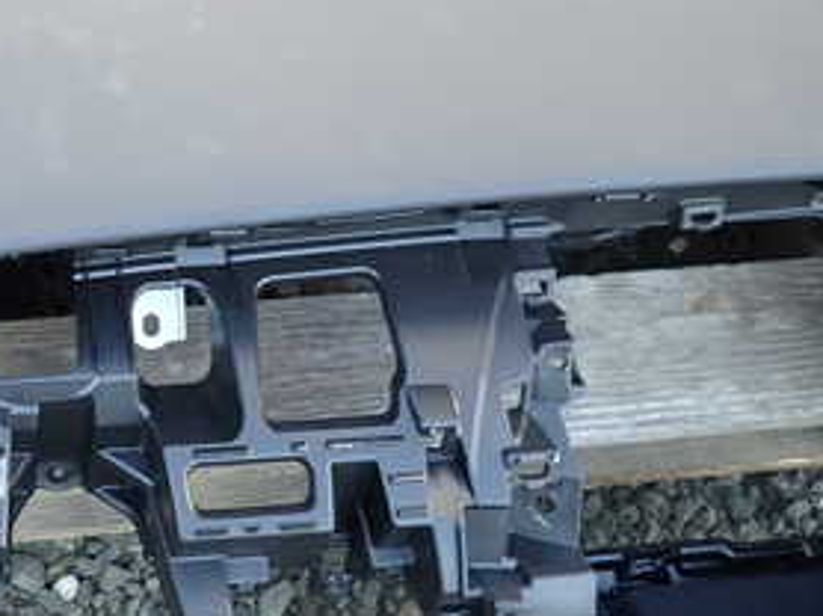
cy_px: 204
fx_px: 1283
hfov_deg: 33.4
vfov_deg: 26.8
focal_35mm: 54
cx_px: 56
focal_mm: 4.5
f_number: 2
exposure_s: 1/100
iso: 100
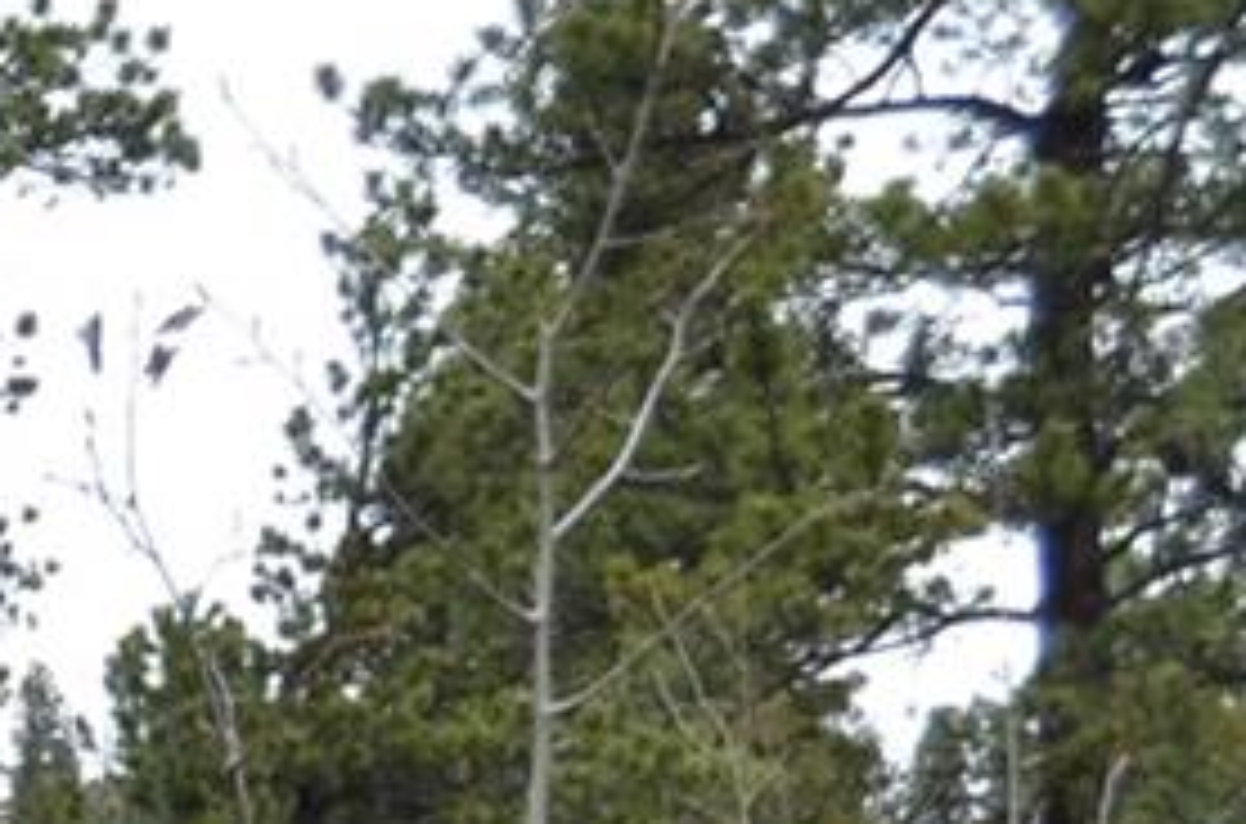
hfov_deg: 7.6
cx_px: -2272
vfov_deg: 5.3
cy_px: 2335
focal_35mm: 243
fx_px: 8387
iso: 200
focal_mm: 28
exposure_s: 1/200
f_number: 7.1
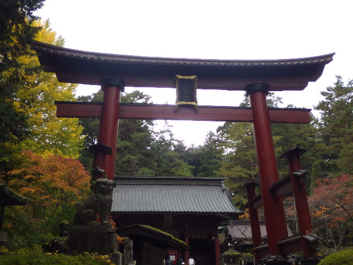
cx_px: 176
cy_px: 132
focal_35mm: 44
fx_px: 449
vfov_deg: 32.9
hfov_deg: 42.9
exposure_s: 1/125
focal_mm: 7.9
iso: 125
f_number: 4
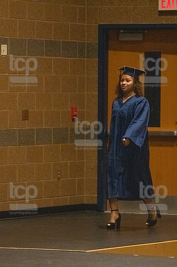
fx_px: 2217
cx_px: 88
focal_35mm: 300
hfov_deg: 4.6
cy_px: 134
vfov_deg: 6.9
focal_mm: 200
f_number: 3.2
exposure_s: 1/400
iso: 10000
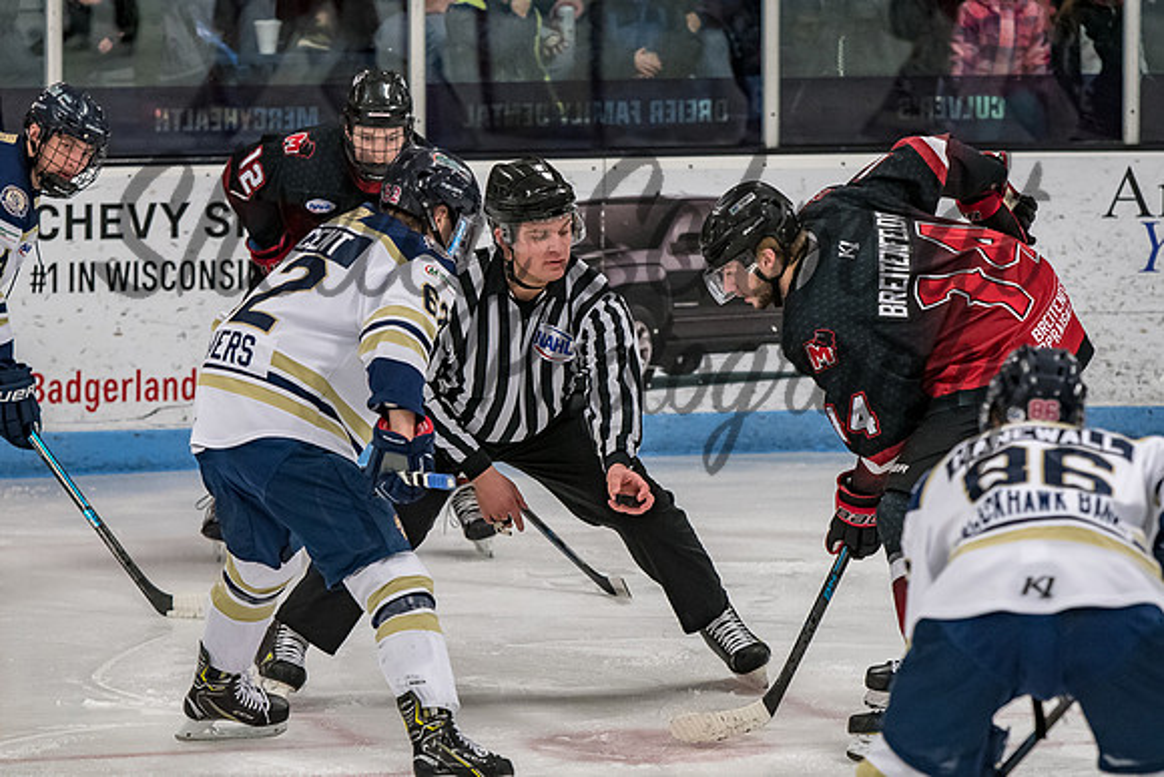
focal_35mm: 265
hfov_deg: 7.8
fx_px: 8563
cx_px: 543
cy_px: 367
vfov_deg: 5.2
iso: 1600
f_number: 3.2
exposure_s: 1/800
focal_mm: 155
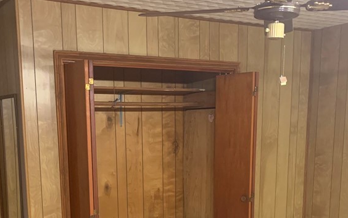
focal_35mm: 50
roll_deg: -0.2
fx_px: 474
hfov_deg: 40.2
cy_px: 217
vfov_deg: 24.7
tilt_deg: -11.2
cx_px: 156
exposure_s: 1/40
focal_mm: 4.25
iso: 400
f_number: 1.8
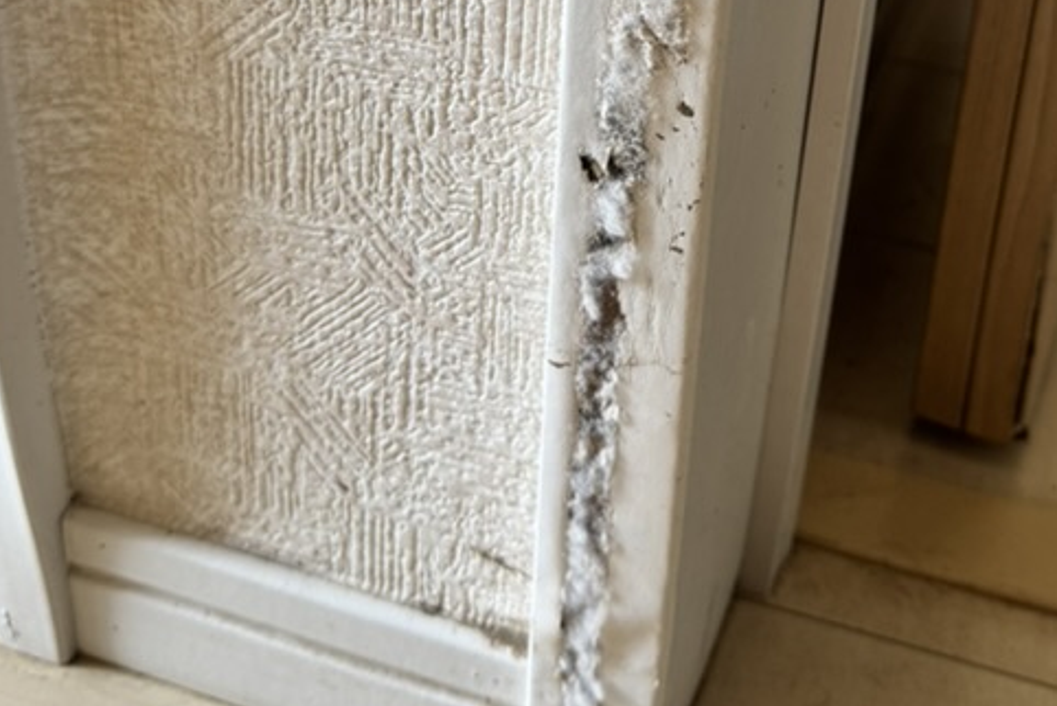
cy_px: -29
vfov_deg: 24.2
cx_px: 719
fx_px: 1557
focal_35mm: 53
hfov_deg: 37.0
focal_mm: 6.76
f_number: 1.78
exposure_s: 1/121
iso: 125
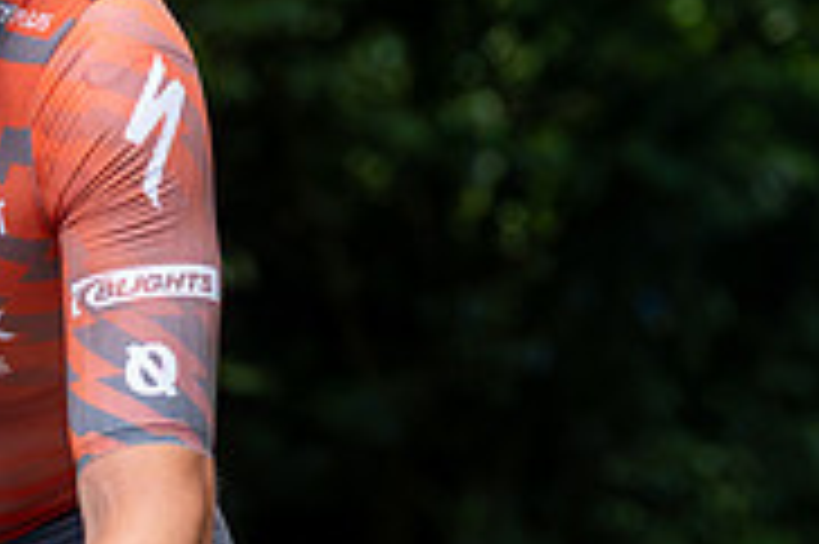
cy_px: 57
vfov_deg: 2.7
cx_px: -389
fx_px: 11569
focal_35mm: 509
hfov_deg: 4.0
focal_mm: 104
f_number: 4.5
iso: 2000
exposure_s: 1/1000
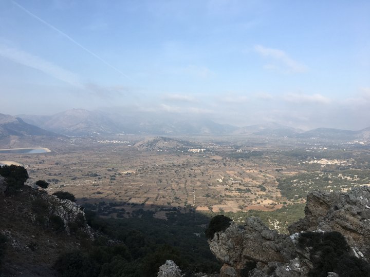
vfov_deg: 48.2
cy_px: 138
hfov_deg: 61.7
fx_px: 310
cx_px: 185
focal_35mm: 29
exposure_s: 1/1241
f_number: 2.2
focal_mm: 4.15
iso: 25
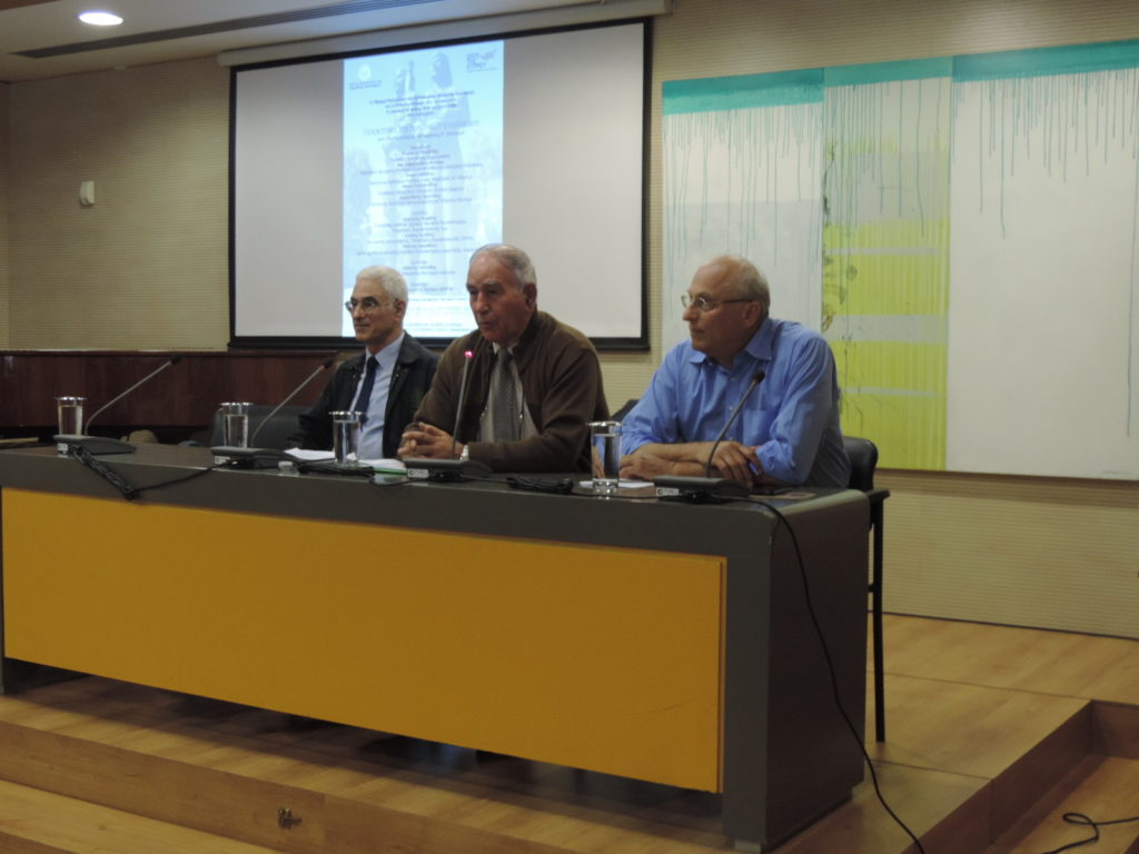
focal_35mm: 47
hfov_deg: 40.4
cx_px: 570
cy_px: 427
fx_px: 1546
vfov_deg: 30.9
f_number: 3.5
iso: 400
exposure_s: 1/30
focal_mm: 8.3
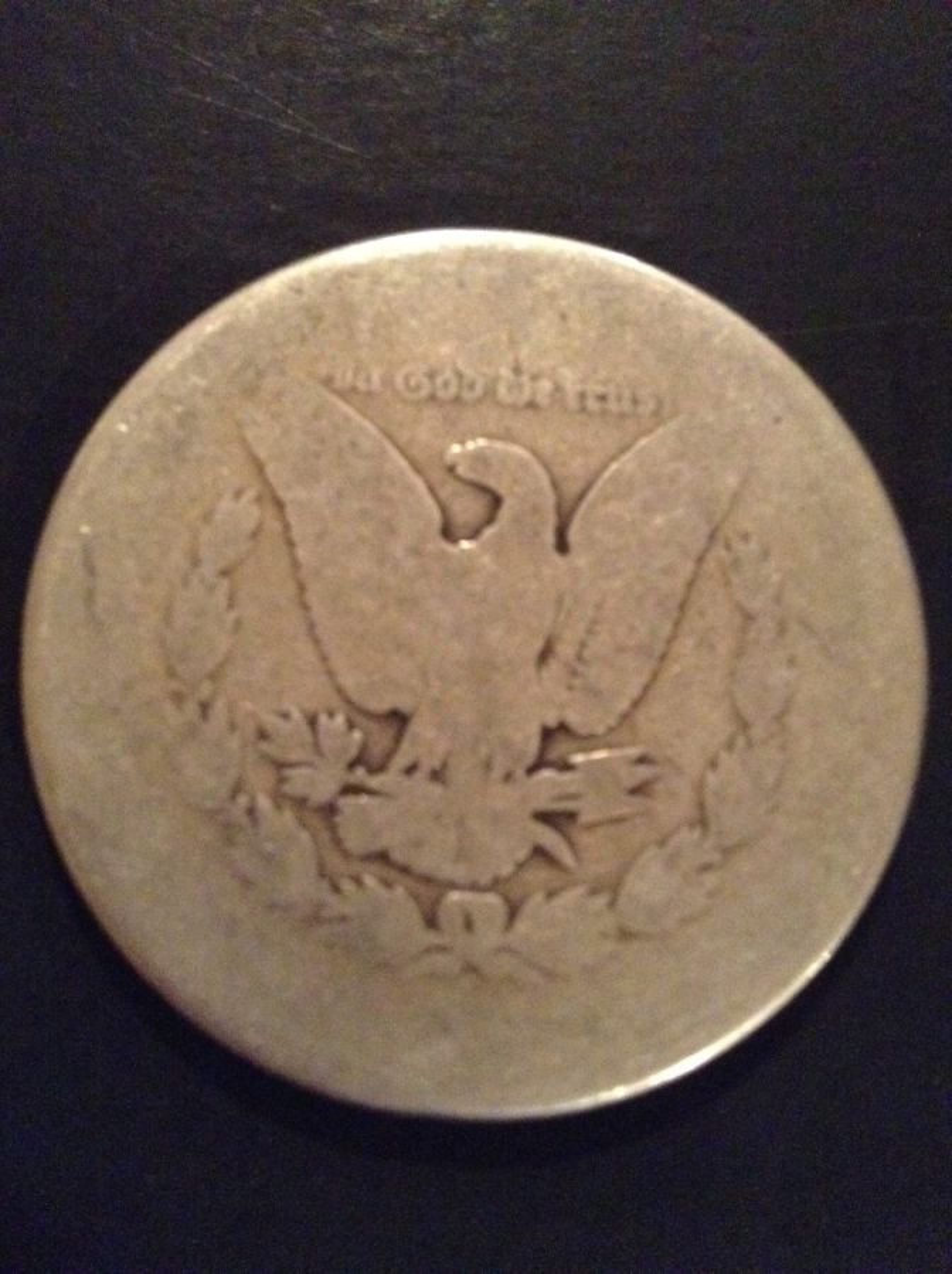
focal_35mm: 33
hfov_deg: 42.8
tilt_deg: -86.6
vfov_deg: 55.4
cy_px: 637
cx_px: 476
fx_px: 1214
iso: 640
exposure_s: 1/17
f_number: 2.4
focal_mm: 3.3
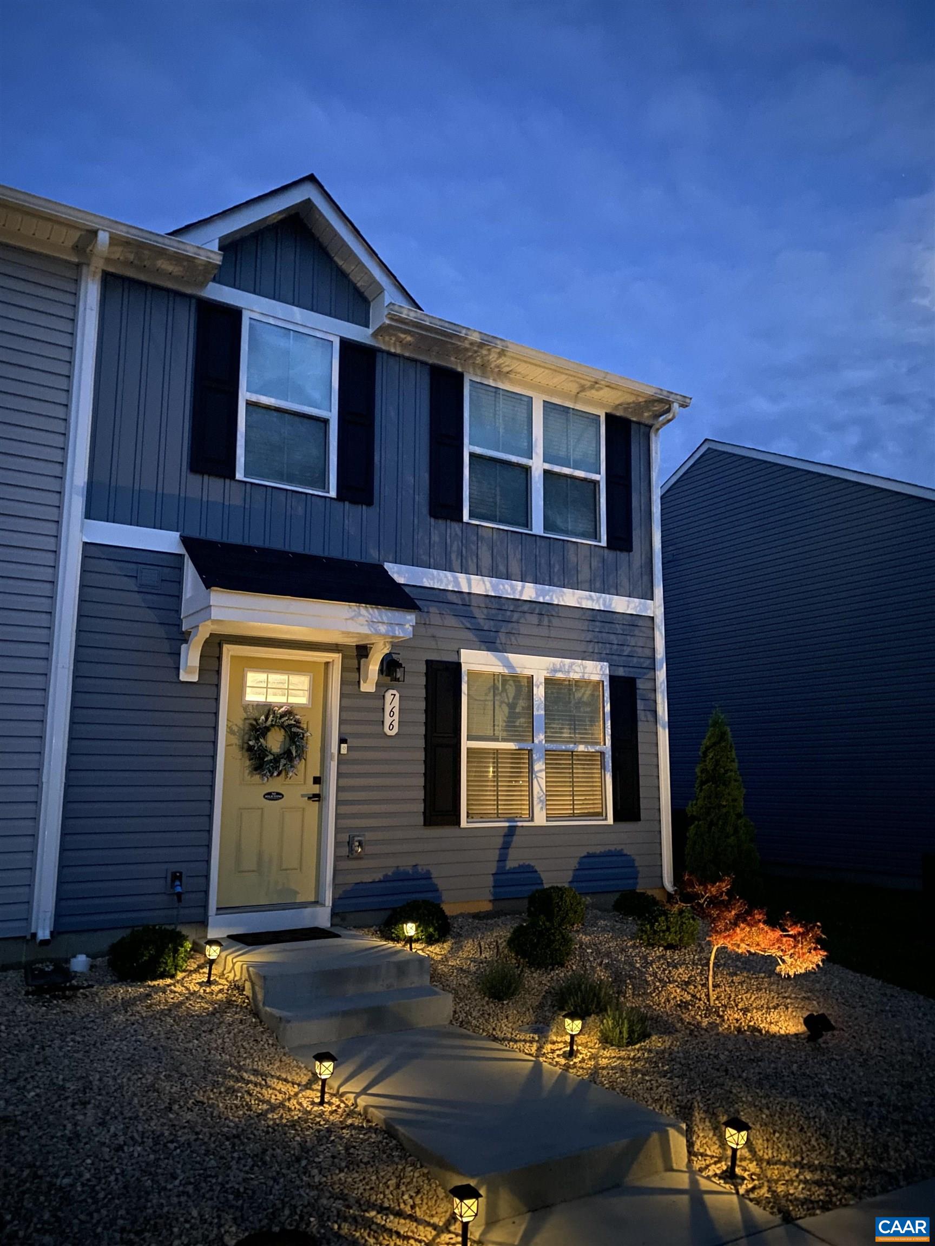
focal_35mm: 26
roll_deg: +0.5
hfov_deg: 53.1
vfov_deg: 67.3
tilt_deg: +10.2
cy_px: 623
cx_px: 468
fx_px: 936
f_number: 1.8
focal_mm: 4.25
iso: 1000
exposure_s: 1/4
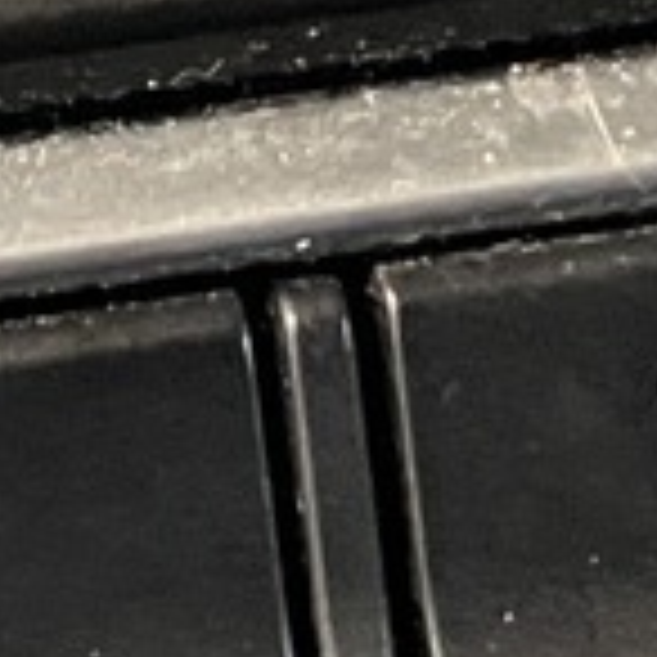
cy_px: -608
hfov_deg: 7.5
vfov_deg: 7.5
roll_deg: +4.0
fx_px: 4853
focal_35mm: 226
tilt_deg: -28.3
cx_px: -590
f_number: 1.6
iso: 400
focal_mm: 4.2
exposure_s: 1/33
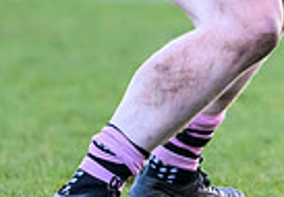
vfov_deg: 0.6
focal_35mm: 2302
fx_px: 18386
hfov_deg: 0.9
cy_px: -162
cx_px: 594
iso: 3200
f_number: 3.2
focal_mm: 400
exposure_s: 1/1250
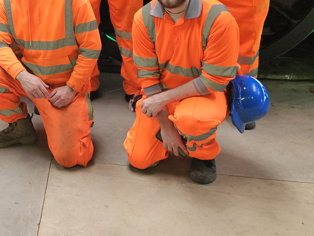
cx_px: -52
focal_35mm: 62
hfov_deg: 27.8
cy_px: -57
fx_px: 562
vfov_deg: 21.7
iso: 80
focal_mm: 5.4
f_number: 1.8
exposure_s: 1/180
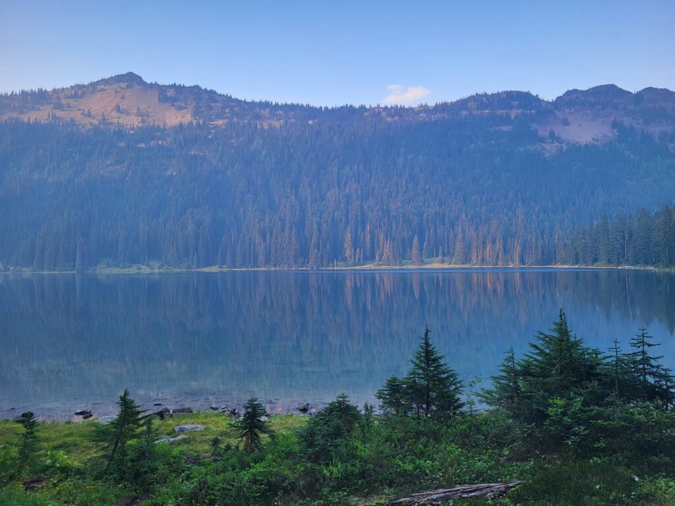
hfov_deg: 67.3
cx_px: 338
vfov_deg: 53.1
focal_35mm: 26
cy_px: 253
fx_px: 507
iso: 40
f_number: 1.8
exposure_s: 1/250
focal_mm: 5.4
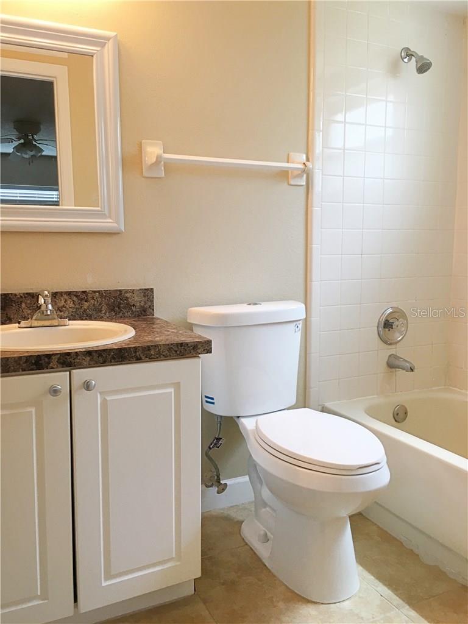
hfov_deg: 48.2
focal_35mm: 29
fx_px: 523
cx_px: 234
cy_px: 312
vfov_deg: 61.7
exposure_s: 1/30
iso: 32
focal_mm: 4.15
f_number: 2.2
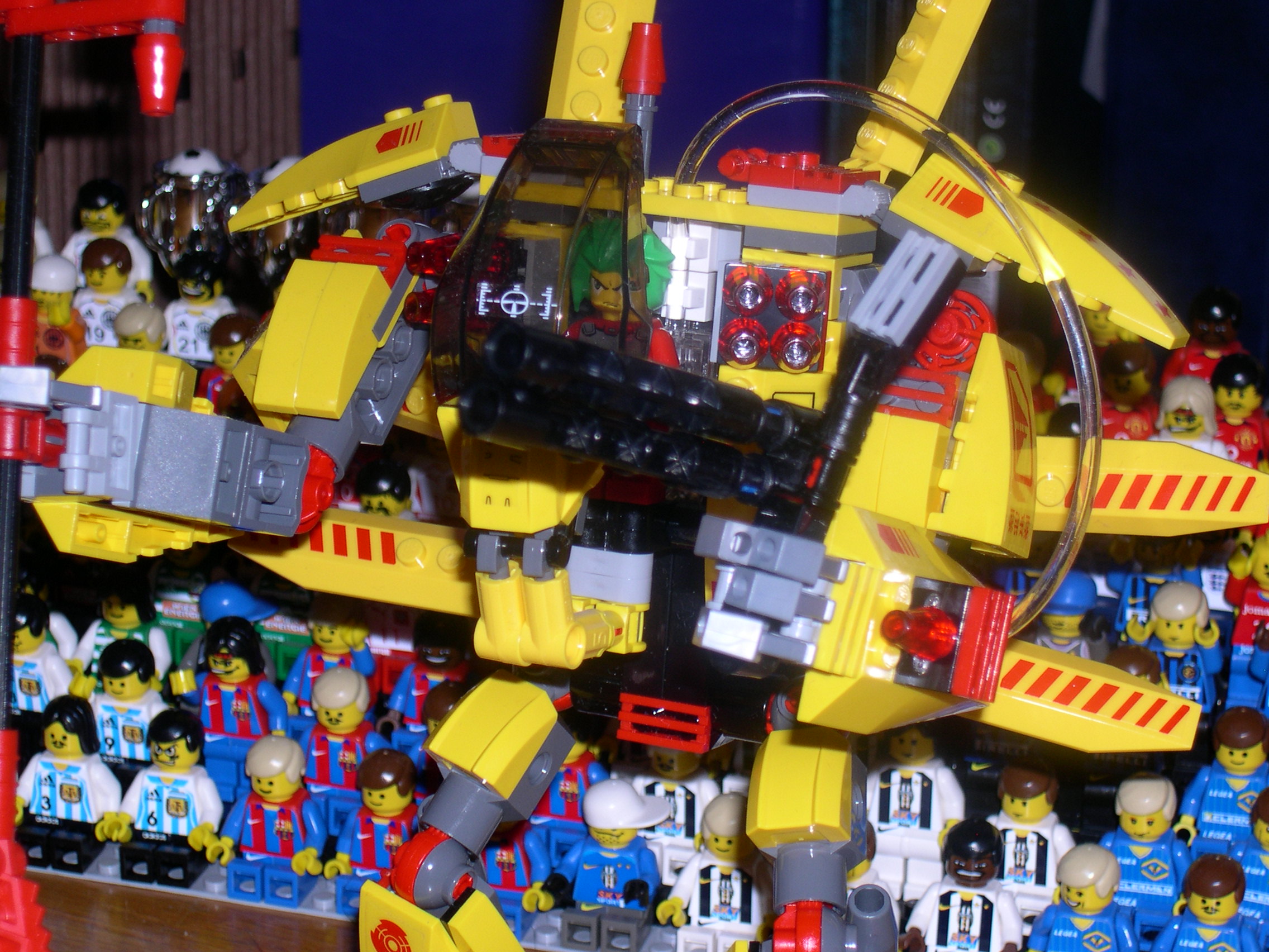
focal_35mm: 102
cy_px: 476
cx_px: 634
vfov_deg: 14.5
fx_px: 3739
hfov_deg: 19.3
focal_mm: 21.6
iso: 100
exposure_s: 1/60
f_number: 4.8
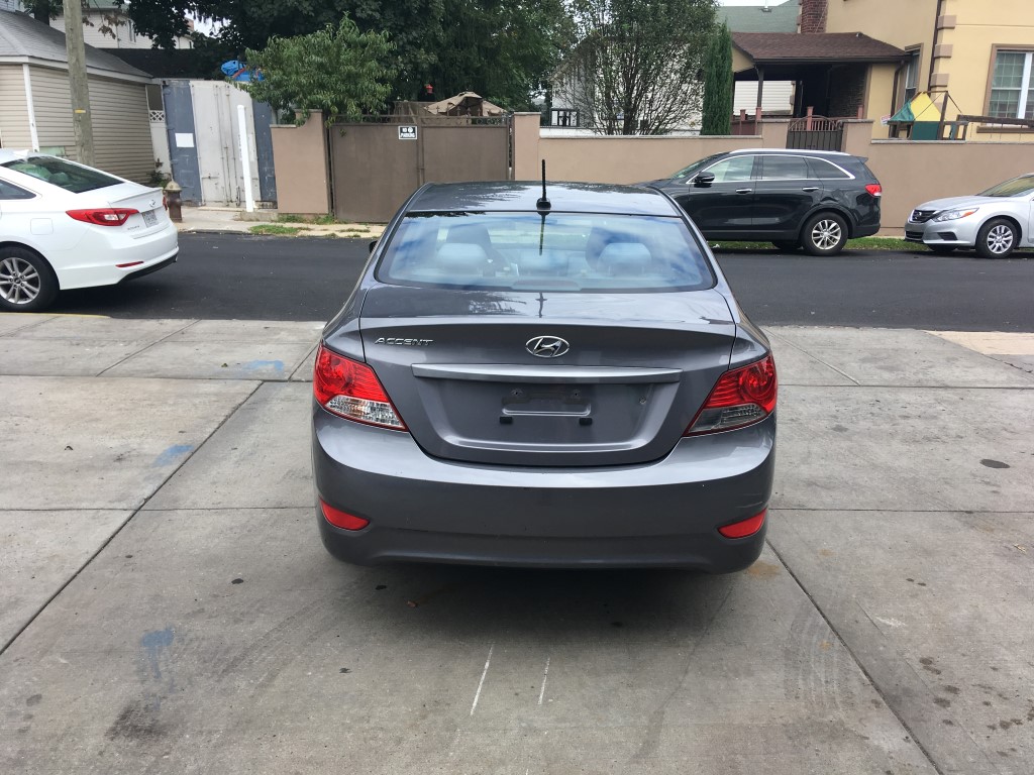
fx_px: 866
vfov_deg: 48.2
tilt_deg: -15.3
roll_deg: +0.9
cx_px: 517
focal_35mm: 29
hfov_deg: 61.7
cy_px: 388
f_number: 2.2
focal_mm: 4.15
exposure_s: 1/561
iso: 25
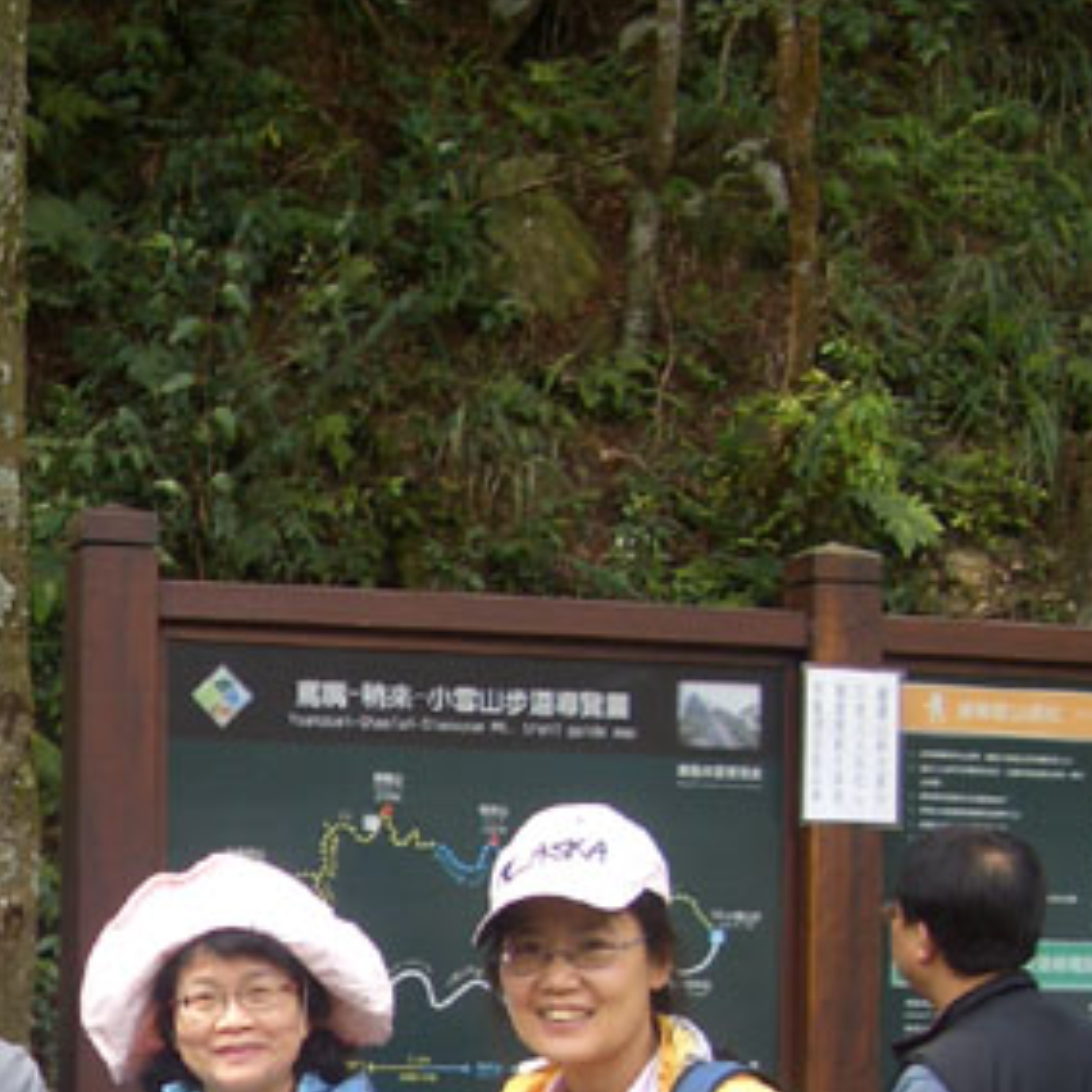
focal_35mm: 87
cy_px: 1046
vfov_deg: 19.5
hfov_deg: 19.2
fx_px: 3105
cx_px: -92
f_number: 2.6
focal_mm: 5.8
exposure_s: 1/160
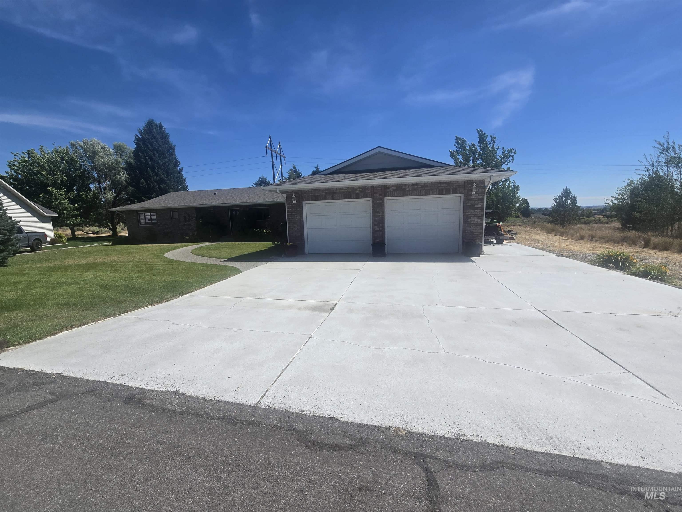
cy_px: 256
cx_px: 341
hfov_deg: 106.2
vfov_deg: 89.9
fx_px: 256
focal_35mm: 13
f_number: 2.2
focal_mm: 2.2
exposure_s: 1/4142
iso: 50
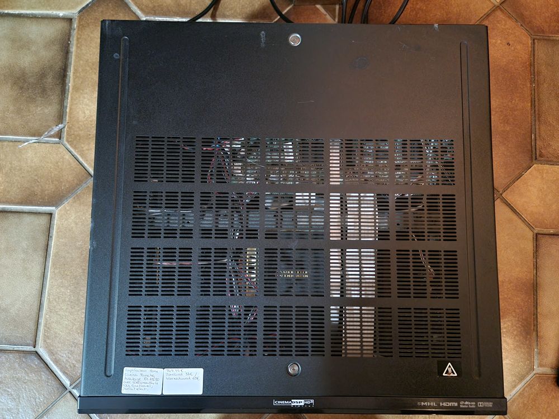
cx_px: 280
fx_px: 388
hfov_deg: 71.6
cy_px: 210
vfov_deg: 56.8
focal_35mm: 24
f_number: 1.8
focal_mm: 6.7
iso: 1250
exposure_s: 1/14
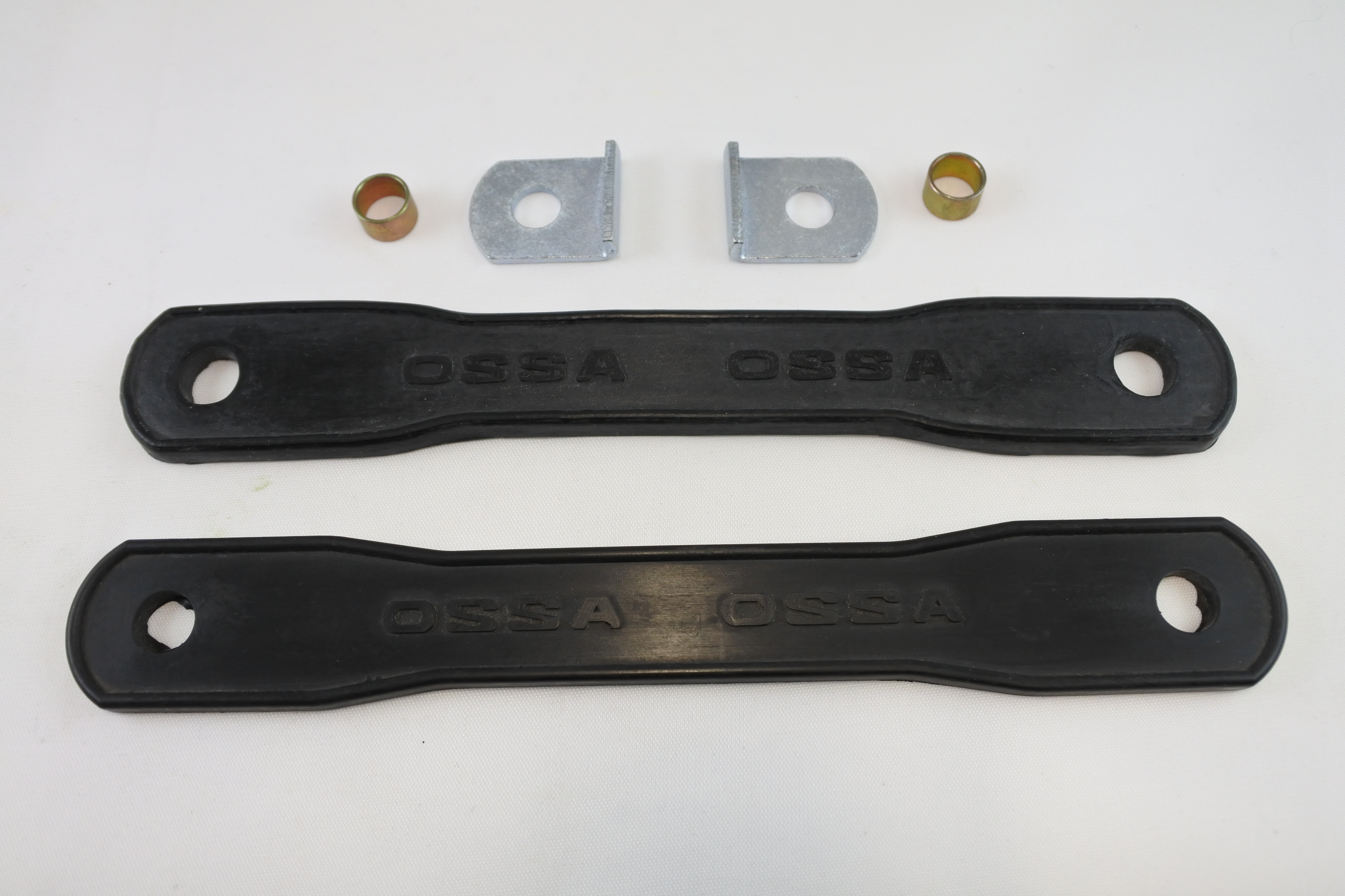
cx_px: 672
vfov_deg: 45.0
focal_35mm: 29
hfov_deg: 63.7
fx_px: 1083
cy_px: 448
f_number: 3.5
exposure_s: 1/250
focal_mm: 10.8
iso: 400
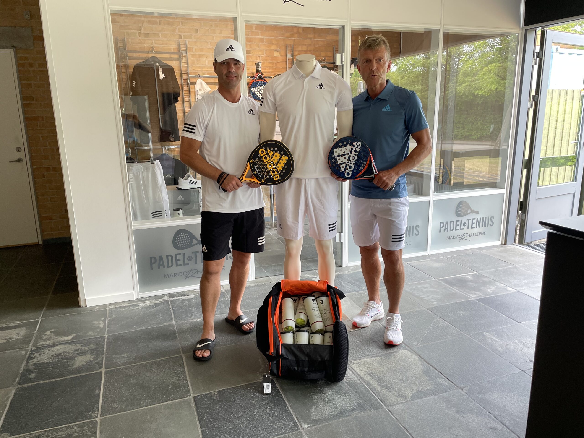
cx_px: 292
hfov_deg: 67.3
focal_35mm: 26
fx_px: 439
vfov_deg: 53.1
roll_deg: +1.5
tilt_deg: -14.0
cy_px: 219
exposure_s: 1/121
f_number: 1.6
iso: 80
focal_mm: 4.2
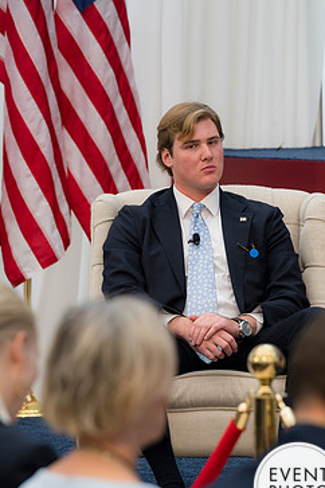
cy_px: 272
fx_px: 3778
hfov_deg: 4.9
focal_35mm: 279
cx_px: 185
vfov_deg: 7.4
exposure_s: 1/160
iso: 280
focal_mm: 150
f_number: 4
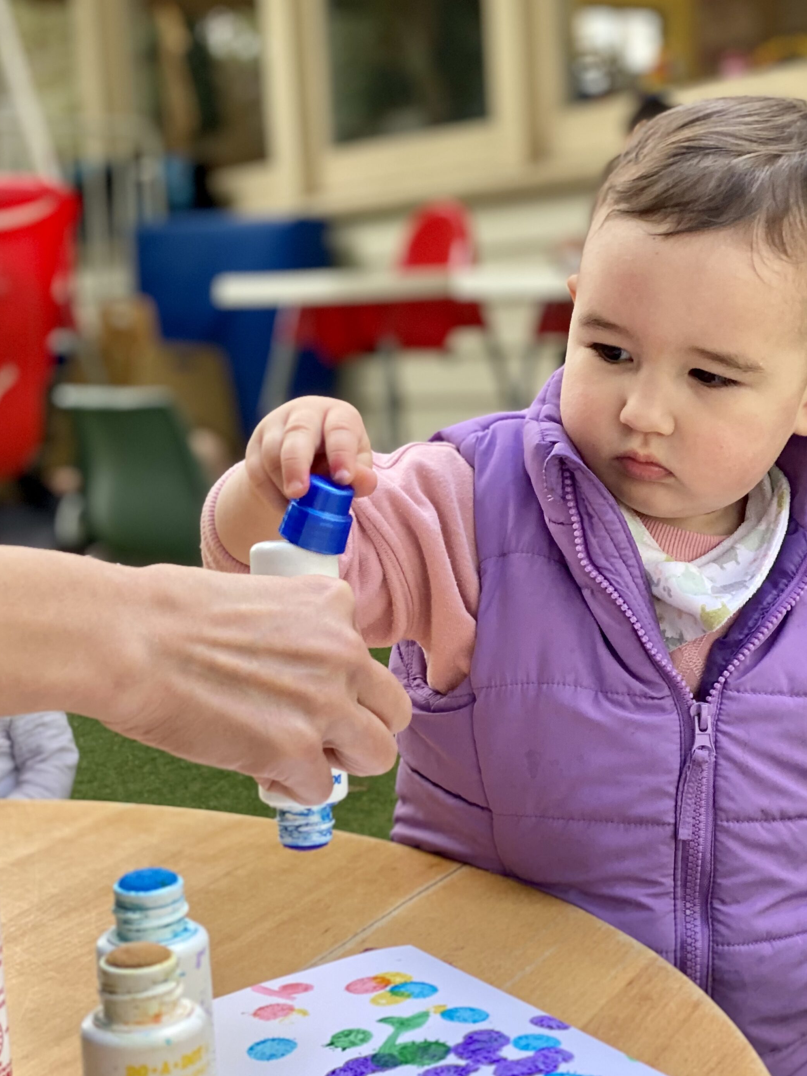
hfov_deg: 22.9
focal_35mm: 64
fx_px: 1989
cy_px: 618
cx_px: 381
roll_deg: +2.7
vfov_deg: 30.2
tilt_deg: -6.6
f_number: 2
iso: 64
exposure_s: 1/122
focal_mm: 6
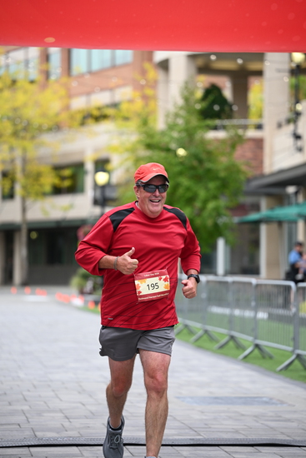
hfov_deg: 11.4
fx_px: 1529
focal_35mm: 120
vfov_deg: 17.1
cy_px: 229
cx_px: 153
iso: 640
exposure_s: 1/1600
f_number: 2.8
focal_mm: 120
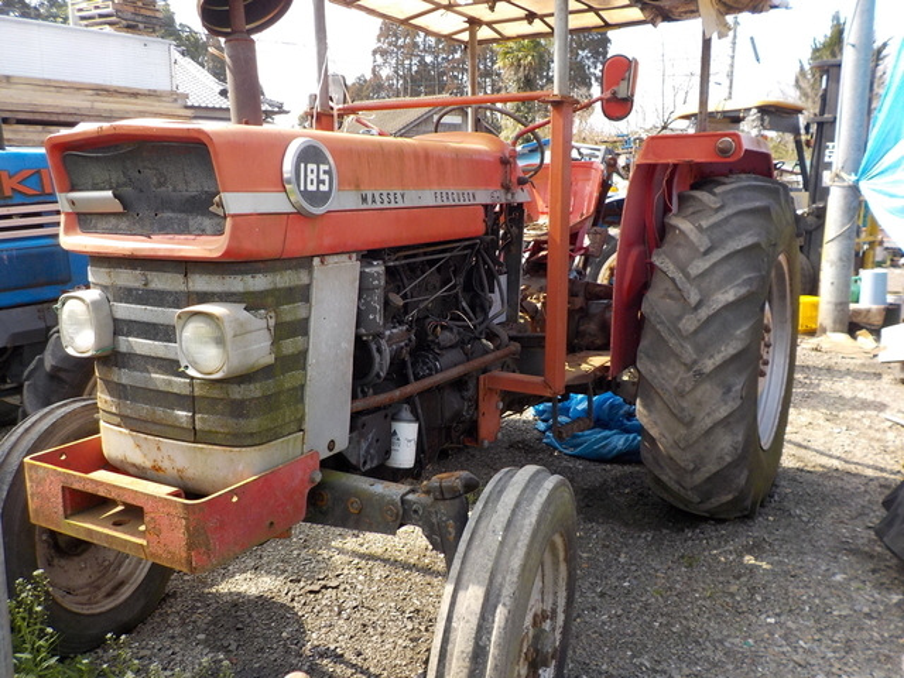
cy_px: 339
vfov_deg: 46.8
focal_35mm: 30
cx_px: 452
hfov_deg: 60.0
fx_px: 783
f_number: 3.3
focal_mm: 4.1
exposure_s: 1/320
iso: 125
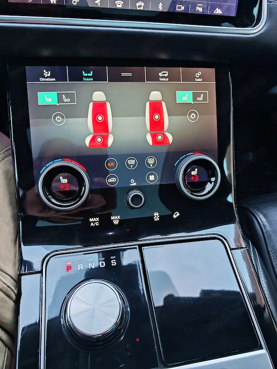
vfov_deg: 71.6
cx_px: 138
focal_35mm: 24
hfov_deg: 56.8
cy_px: 184
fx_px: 256
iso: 200
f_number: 2
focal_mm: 6.83
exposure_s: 1/50
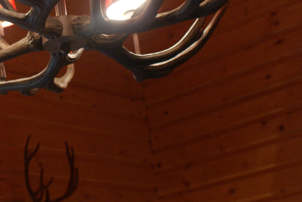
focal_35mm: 83
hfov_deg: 24.1
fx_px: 697
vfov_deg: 16.3
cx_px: 60
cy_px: 16
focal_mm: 20
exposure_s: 1/40
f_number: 4
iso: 400
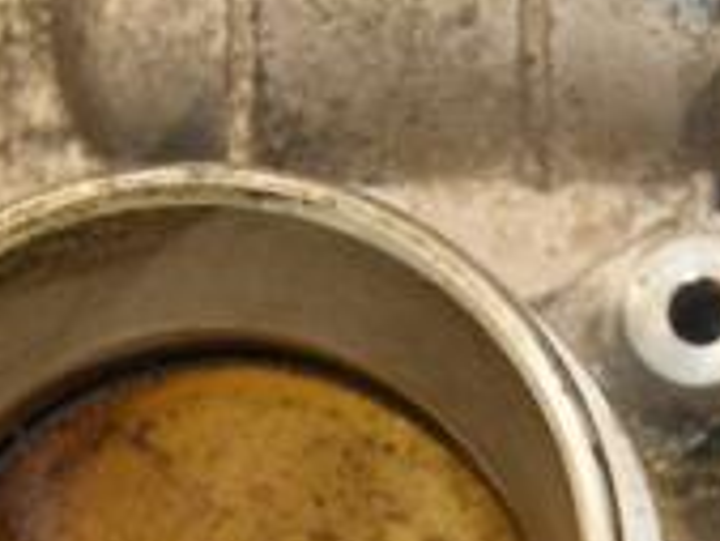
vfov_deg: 5.6
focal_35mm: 266
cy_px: 439
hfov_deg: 7.4
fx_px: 5537
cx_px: 422
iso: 800
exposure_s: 1/200
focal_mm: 52
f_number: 5
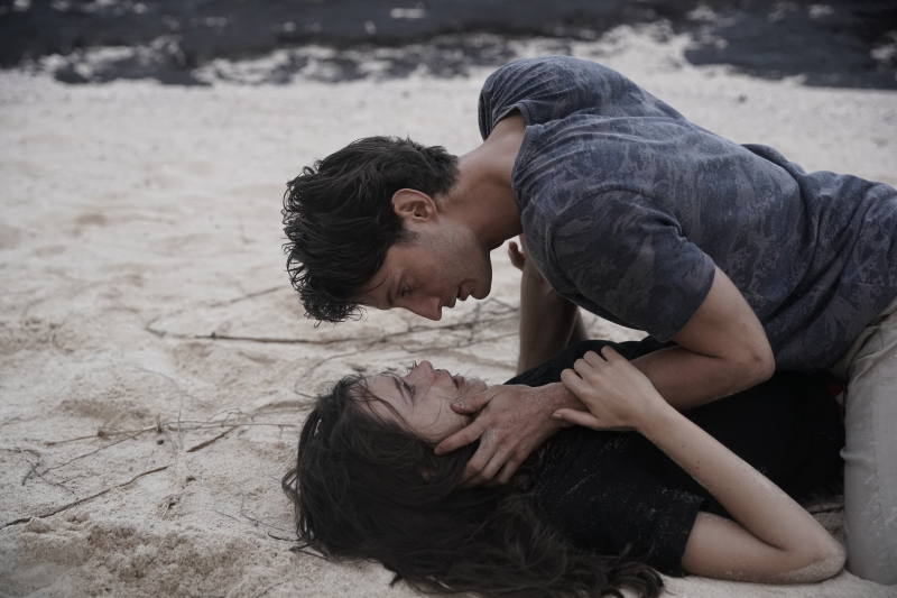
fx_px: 1245
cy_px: 299
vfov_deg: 27.0
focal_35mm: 50
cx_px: 448
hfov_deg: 39.6
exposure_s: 1/400
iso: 3200
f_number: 2.8
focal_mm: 50
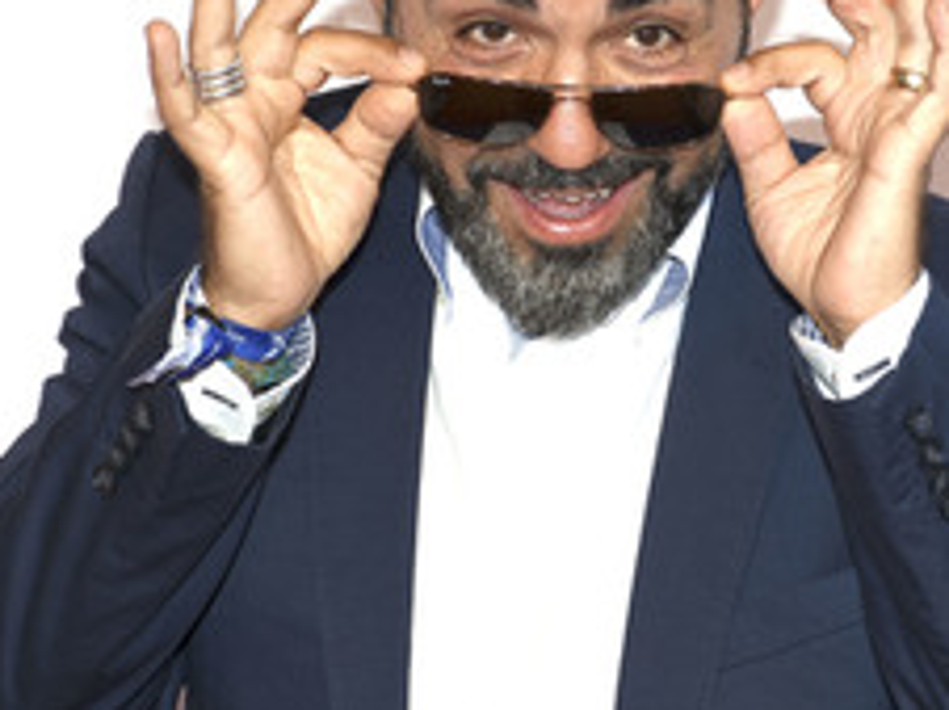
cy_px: 256
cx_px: 636
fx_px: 7093
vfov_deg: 5.7
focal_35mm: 259
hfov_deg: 7.7
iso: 100
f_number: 5.6
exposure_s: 1/160
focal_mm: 90
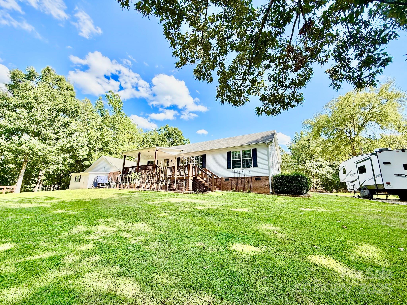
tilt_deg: +15.1
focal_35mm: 14
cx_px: 204
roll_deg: -1.2
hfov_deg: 102.1
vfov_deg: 85.7
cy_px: 152
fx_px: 165
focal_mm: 2.22
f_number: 2.2
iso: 50
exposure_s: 1/427
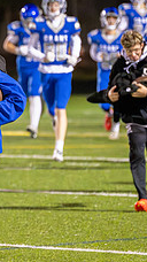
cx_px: -137
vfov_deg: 4.4
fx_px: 3442
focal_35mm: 496
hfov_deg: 2.4
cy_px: 113
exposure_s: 1/1000
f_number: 2.8
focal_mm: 160
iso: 25600
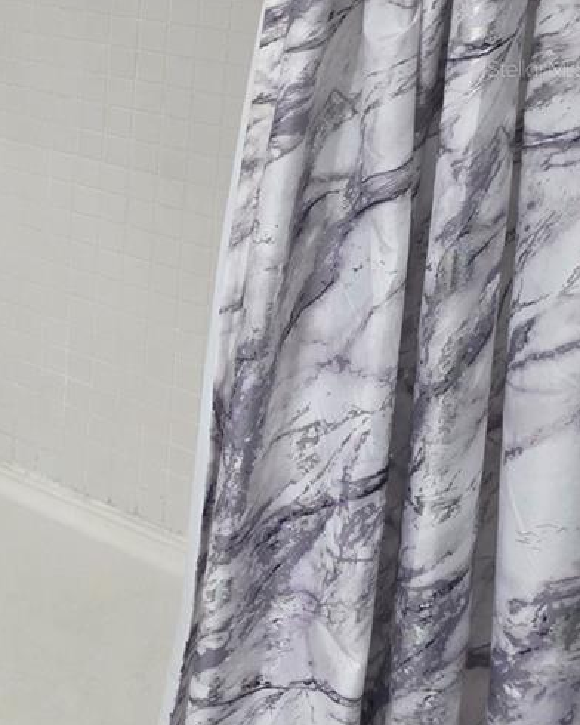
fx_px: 1180
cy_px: 68
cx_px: -74
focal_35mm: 55
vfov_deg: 32.4
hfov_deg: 25.4
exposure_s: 1/120
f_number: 1.7
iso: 500
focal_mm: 6.25
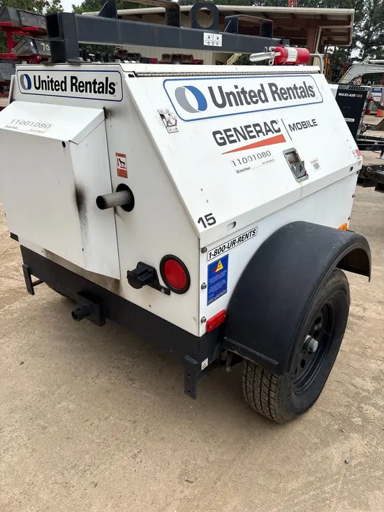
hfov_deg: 53.1
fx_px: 384
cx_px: 192
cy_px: 256
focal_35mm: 26
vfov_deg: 67.3
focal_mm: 5.96
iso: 50
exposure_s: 1/1155
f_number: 1.6
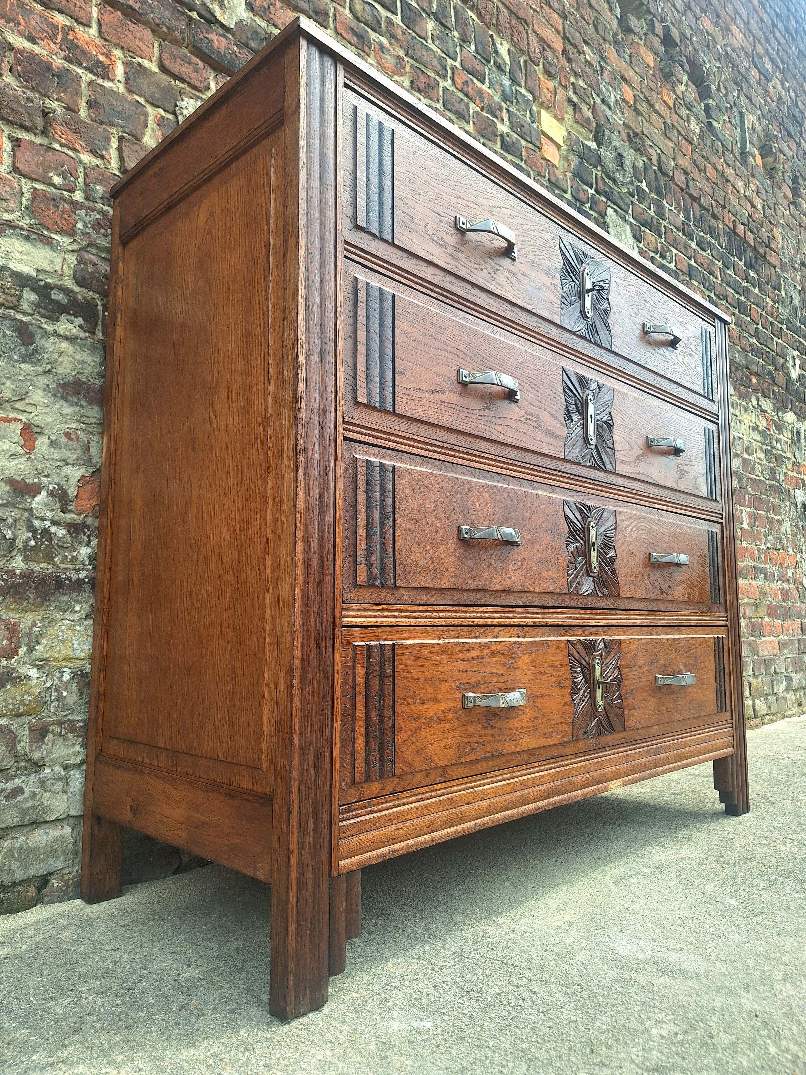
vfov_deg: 73.9
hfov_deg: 58.9
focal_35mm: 23
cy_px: 538
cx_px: 403
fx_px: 714
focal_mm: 5.54
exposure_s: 1/714
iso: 40
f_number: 1.8
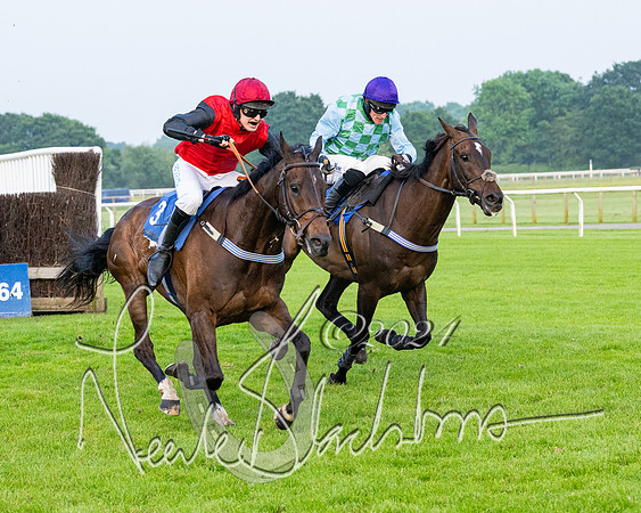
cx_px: 373
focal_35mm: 119
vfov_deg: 13.0
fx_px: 2254
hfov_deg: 16.2
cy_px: 225
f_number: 4
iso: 1250
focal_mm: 70
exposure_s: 1/1600
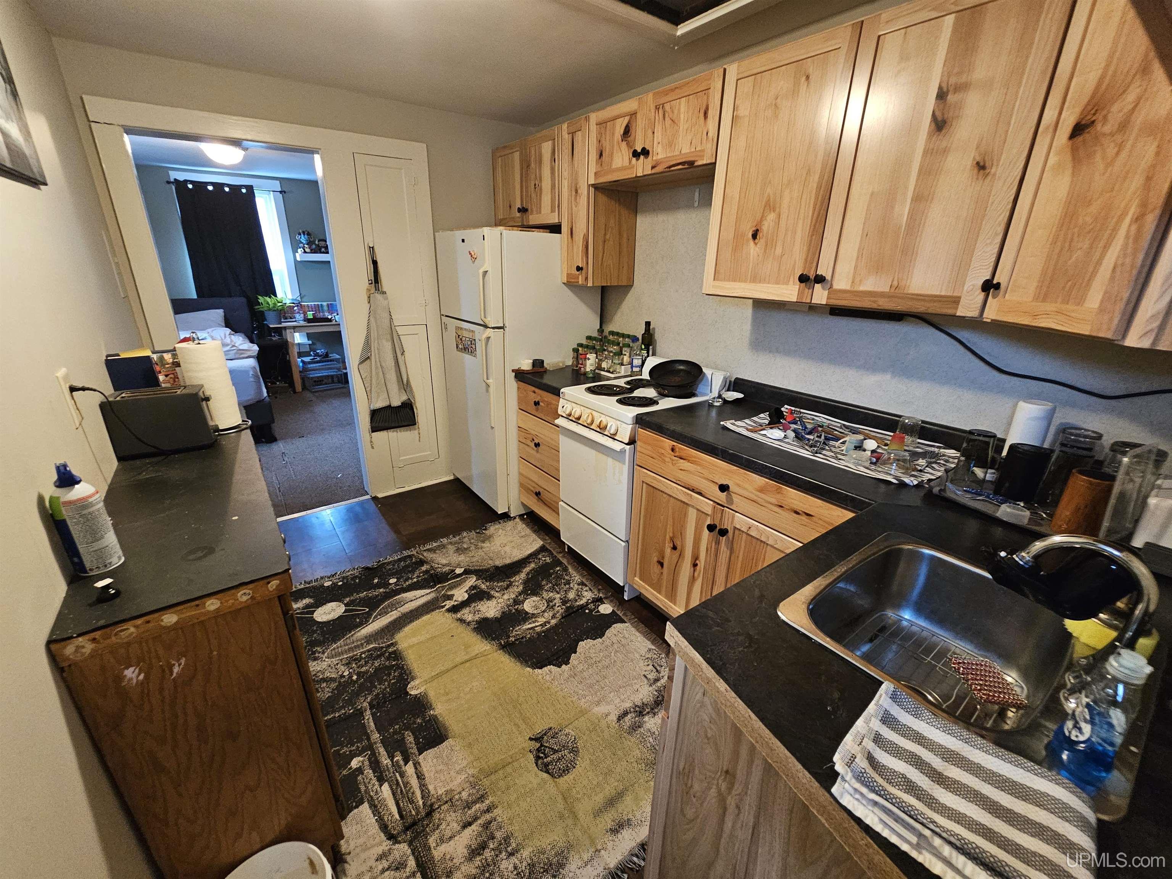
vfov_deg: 89.9
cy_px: 440
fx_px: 440
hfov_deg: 106.2
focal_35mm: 13
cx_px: 586
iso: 640
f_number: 2.2
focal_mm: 2.2
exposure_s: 1/24
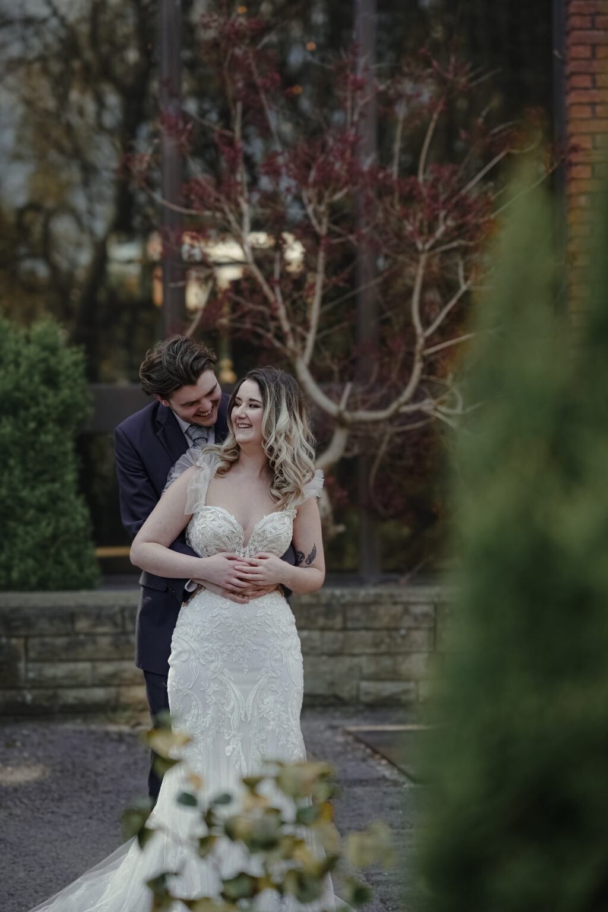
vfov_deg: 23.9
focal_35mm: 85
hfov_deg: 16.1
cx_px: 304
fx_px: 2153
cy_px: 456
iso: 50
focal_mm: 85
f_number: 2
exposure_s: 1/400
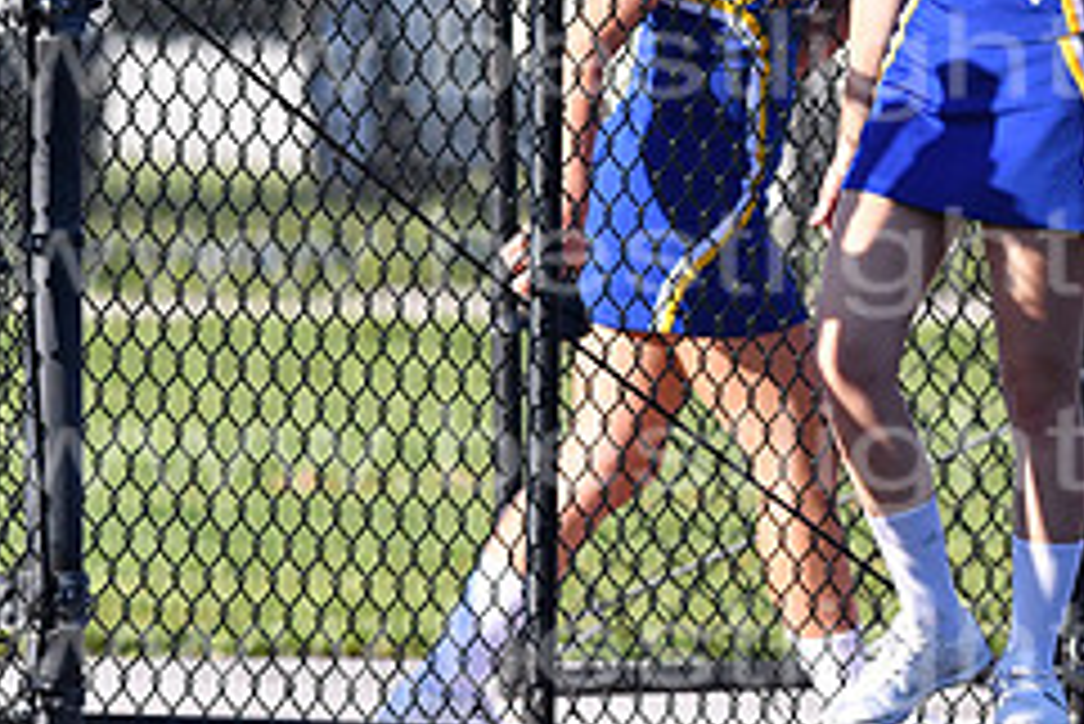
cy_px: 164
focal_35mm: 1082
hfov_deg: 1.9
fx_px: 32598
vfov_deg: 1.3
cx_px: 1026
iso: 1250
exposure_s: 1/8000
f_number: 4.5
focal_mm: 300
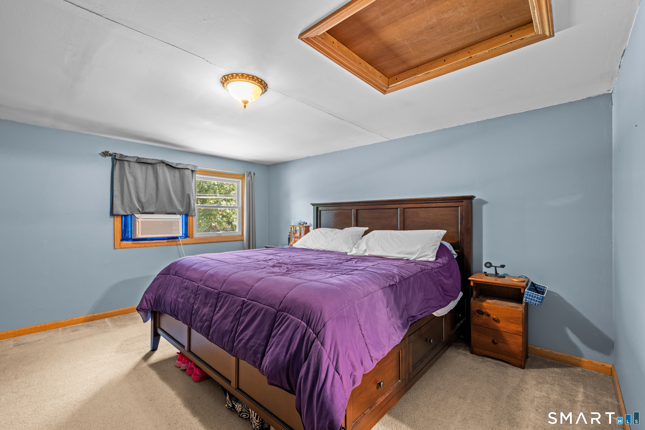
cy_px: 215
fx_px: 278
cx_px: 322
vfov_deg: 75.5
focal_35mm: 16
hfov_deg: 98.5
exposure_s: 2.5
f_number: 9
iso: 320
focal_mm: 15.5
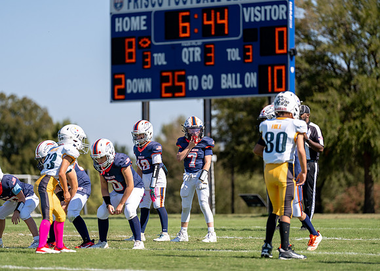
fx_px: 2334
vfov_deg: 6.7
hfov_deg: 9.3
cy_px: 134
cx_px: 171
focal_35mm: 216
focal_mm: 200
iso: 100
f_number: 2.8
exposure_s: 1/2000
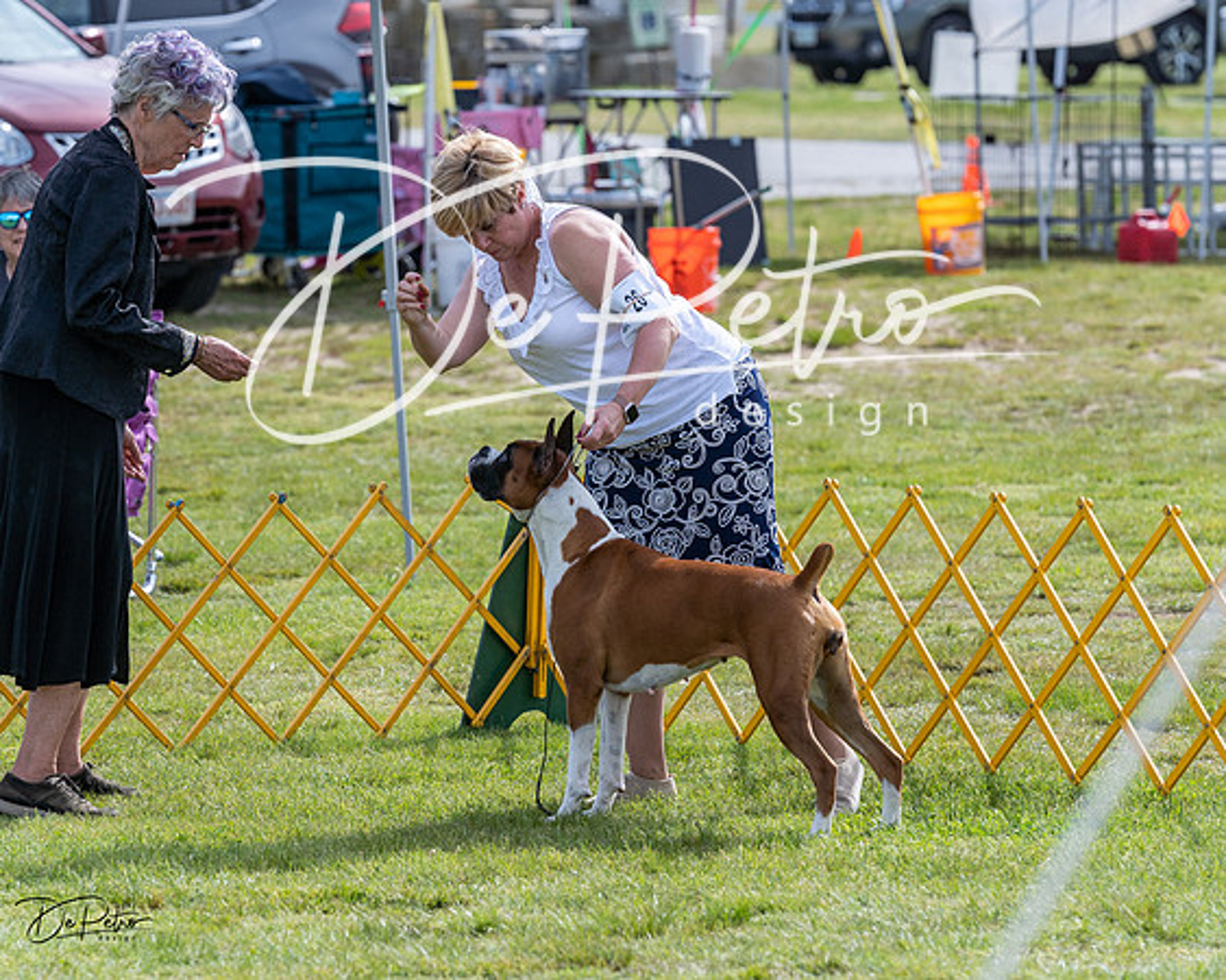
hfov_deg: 7.6
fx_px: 9224
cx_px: 518
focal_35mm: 254
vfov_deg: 6.1
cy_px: 427
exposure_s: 1/1250
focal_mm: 200
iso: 320
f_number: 5.6
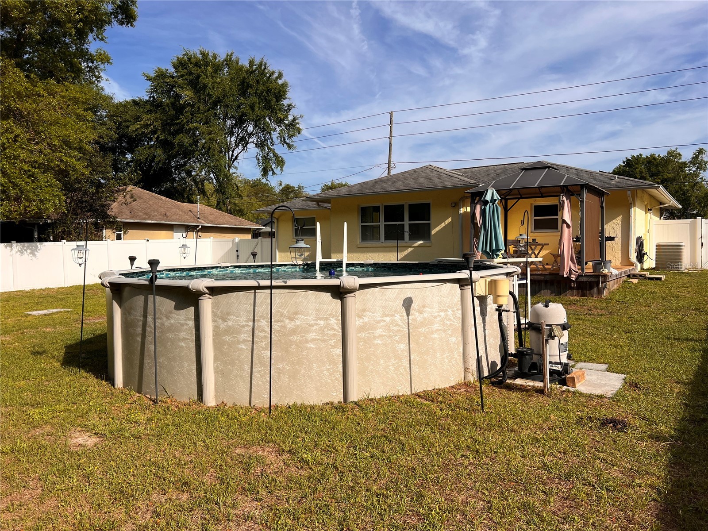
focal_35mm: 26
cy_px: 266
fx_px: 532
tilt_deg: -1.8
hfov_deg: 67.3
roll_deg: +0.9
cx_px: 354
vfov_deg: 53.1
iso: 50
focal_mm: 5.7
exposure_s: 1/5076
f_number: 1.5
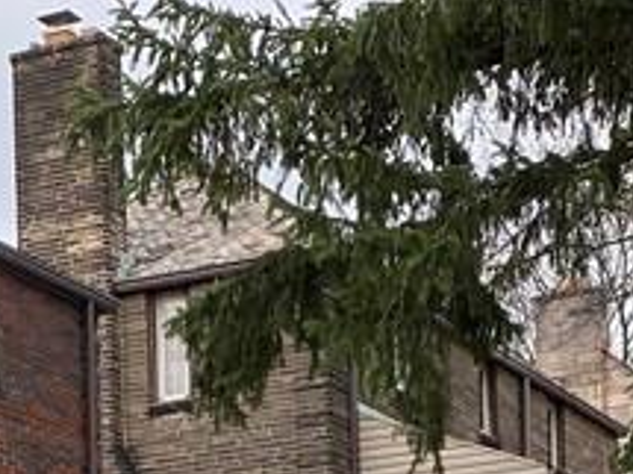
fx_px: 2266
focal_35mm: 124
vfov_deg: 10.8
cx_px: 498
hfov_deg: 15.8
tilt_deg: +1.2
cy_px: 983
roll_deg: +1.7
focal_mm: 4.25
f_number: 1.8
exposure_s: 1/351
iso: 32
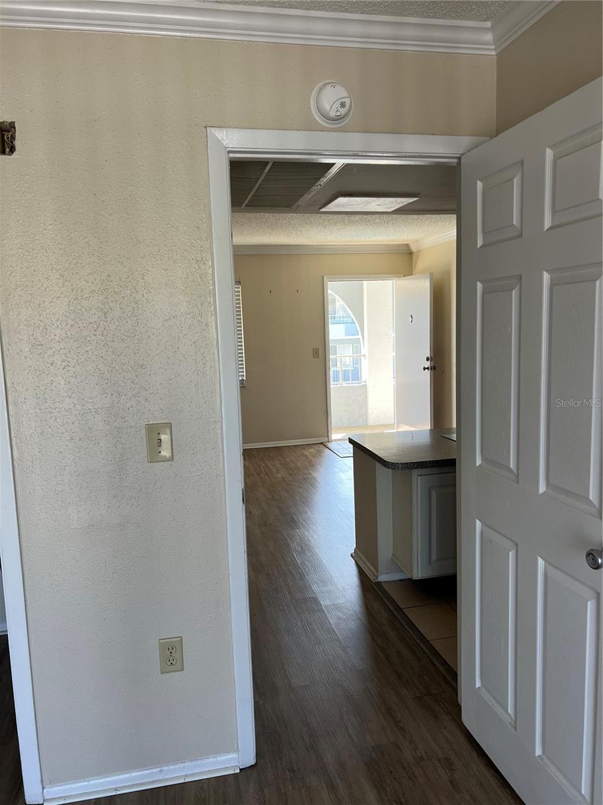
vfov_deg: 67.3
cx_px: 302
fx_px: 604
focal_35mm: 26
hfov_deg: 53.1
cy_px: 402
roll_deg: +1.5
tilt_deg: -6.4
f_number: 1.5
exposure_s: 1/121
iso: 64
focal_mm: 5.7
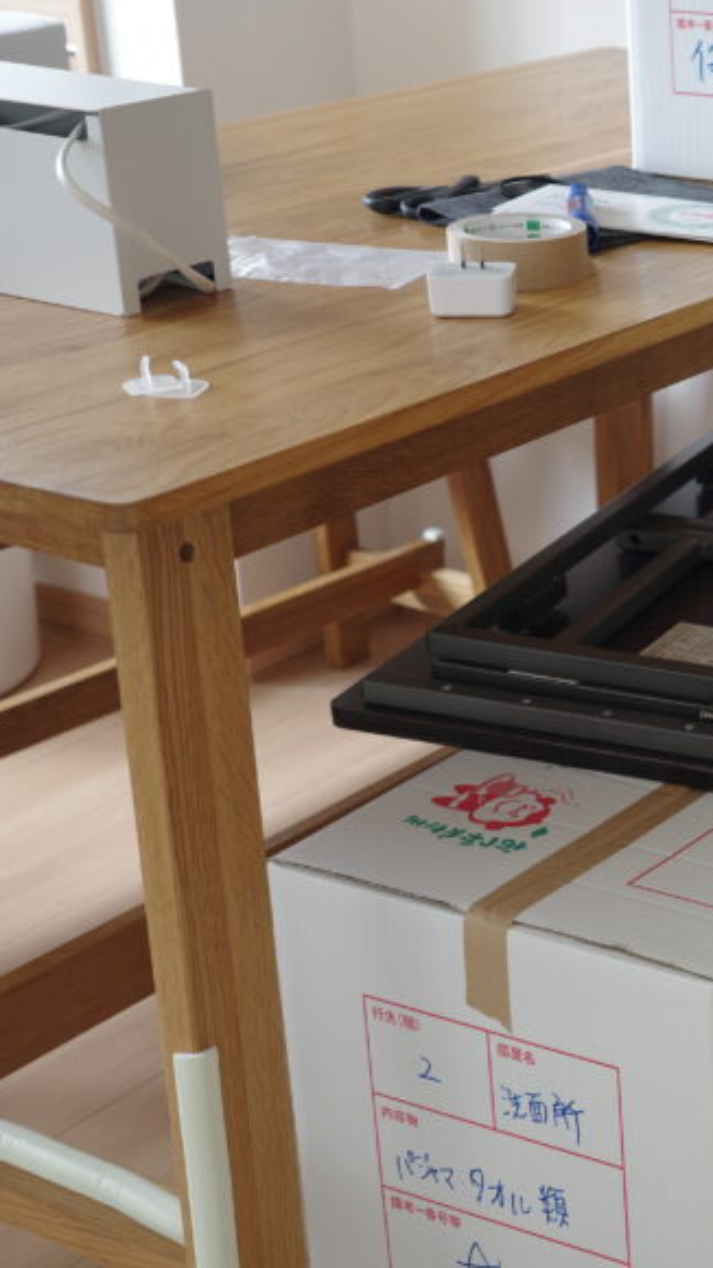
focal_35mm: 74
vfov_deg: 28.6
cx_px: 956
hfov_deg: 15.4
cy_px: 723
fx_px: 2489
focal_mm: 26
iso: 100
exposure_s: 1/8
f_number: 2.8
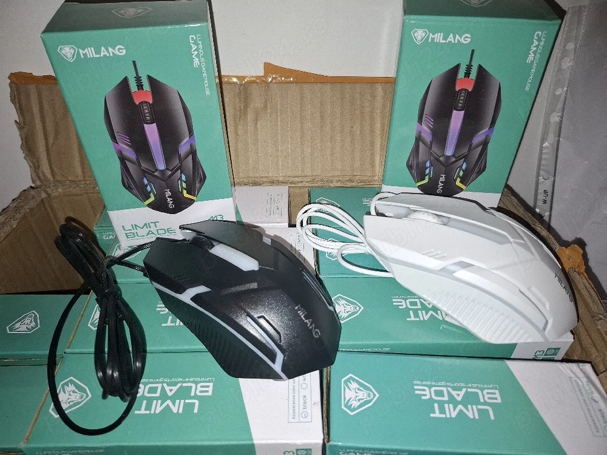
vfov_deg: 58.9
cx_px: 304
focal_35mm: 23
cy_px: 228
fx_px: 403
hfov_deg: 73.9
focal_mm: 5.54
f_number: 1.8
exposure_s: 1/100
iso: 100
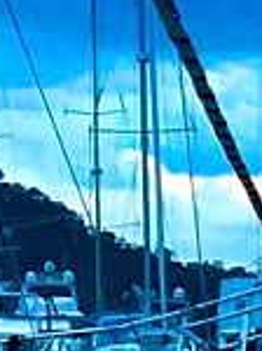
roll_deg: +1.2
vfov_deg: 6.4
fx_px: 3137
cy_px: -80
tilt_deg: +9.1
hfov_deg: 4.7
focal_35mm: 310
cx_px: -260
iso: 125
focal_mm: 4.15
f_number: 2.2
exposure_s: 1/33
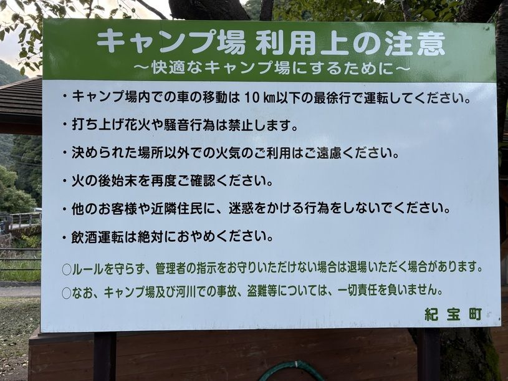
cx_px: 254
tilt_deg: +3.4
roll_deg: +2.4
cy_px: 190
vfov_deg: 53.1
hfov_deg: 67.3
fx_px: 382
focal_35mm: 26
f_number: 1.6
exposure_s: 1/121
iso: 50
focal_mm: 5.96
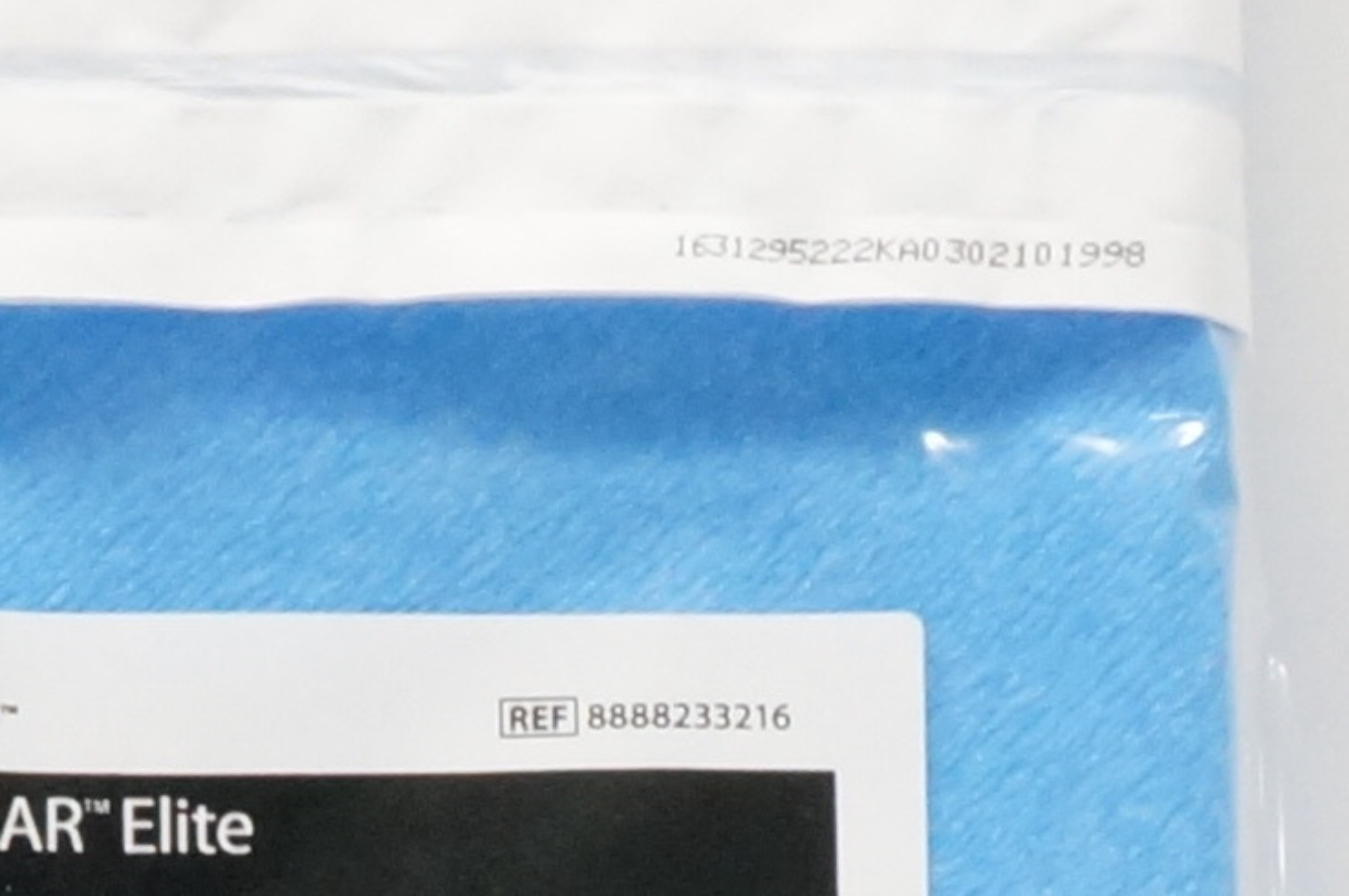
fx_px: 6739
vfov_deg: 7.2
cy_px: 2169
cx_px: 394
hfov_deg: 11.4
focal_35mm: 180
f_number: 13
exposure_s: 1/30
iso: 1600
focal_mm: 18
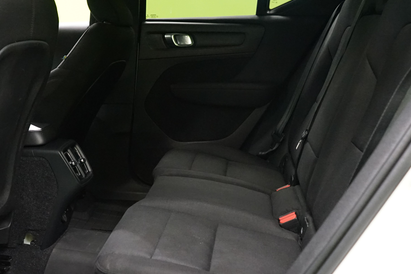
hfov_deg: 42.7
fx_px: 525
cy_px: 144
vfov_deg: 29.2
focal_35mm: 46
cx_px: 178
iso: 5000
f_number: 5
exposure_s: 1/50
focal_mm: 28
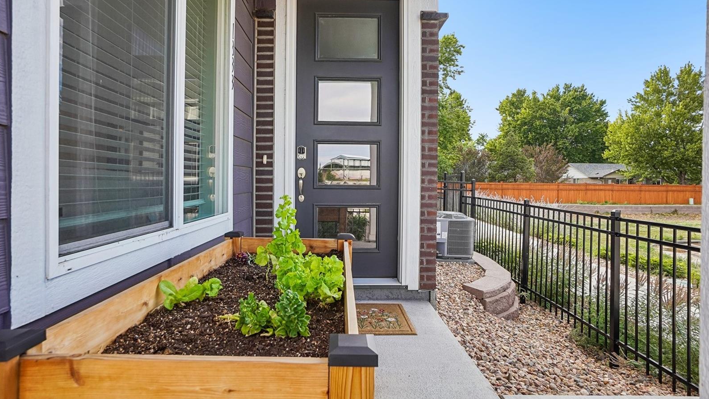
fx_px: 357
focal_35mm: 19
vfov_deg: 58.3
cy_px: 186
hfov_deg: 89.6
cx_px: 353
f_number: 8
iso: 100
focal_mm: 12
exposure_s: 1/50
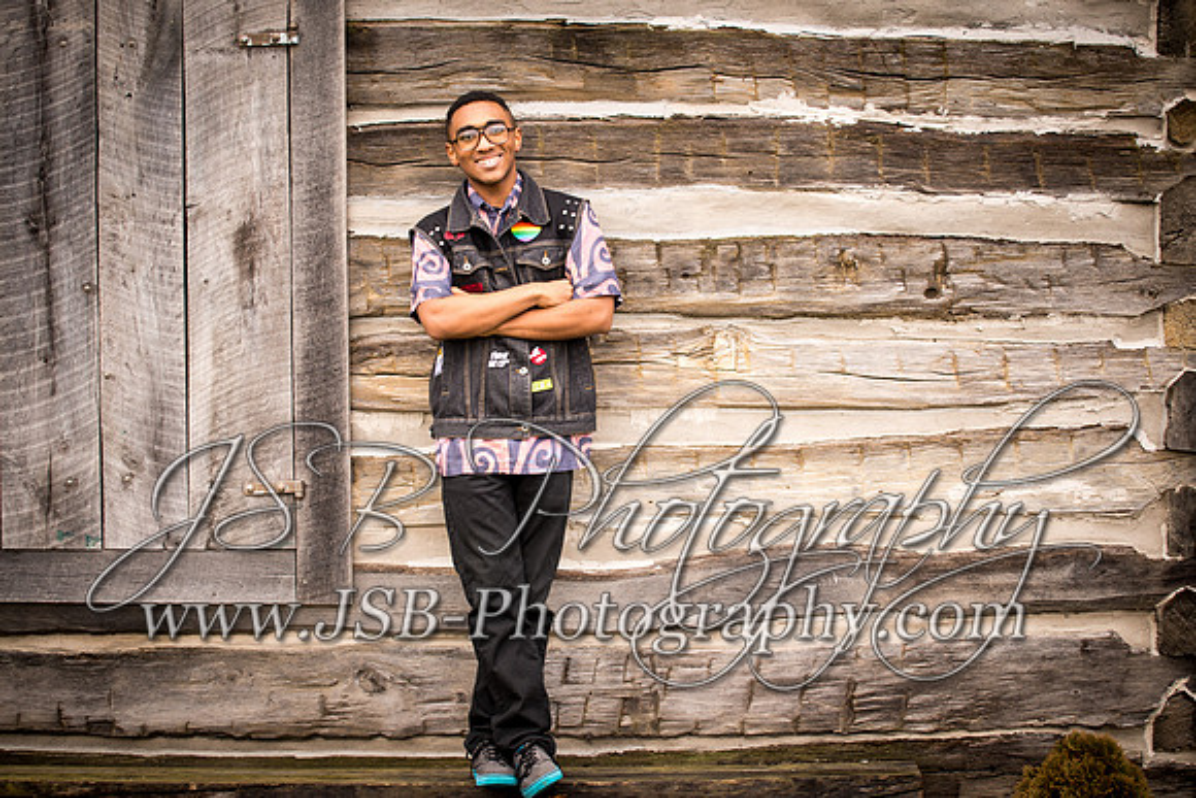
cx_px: 598
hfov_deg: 28.8
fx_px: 2326
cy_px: 399
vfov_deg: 19.5
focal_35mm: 70
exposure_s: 1/60
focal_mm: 70
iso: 200
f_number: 2.8
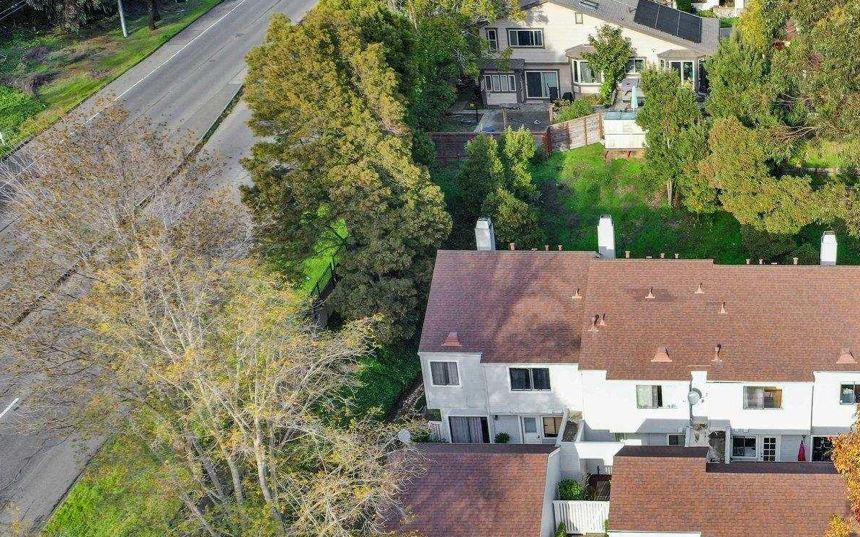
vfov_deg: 26.0
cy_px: 409
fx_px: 1148
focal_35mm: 49
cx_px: 722
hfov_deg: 39.0
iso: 100
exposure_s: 1/320
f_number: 2.8
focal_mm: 10.26
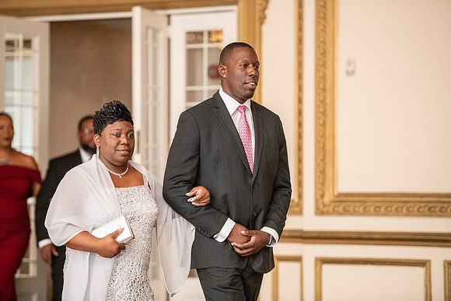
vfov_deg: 8.6
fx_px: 2005
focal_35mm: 160
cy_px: 150
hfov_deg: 12.8
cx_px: 226
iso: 3200
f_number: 2.8
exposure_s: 1/500
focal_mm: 160
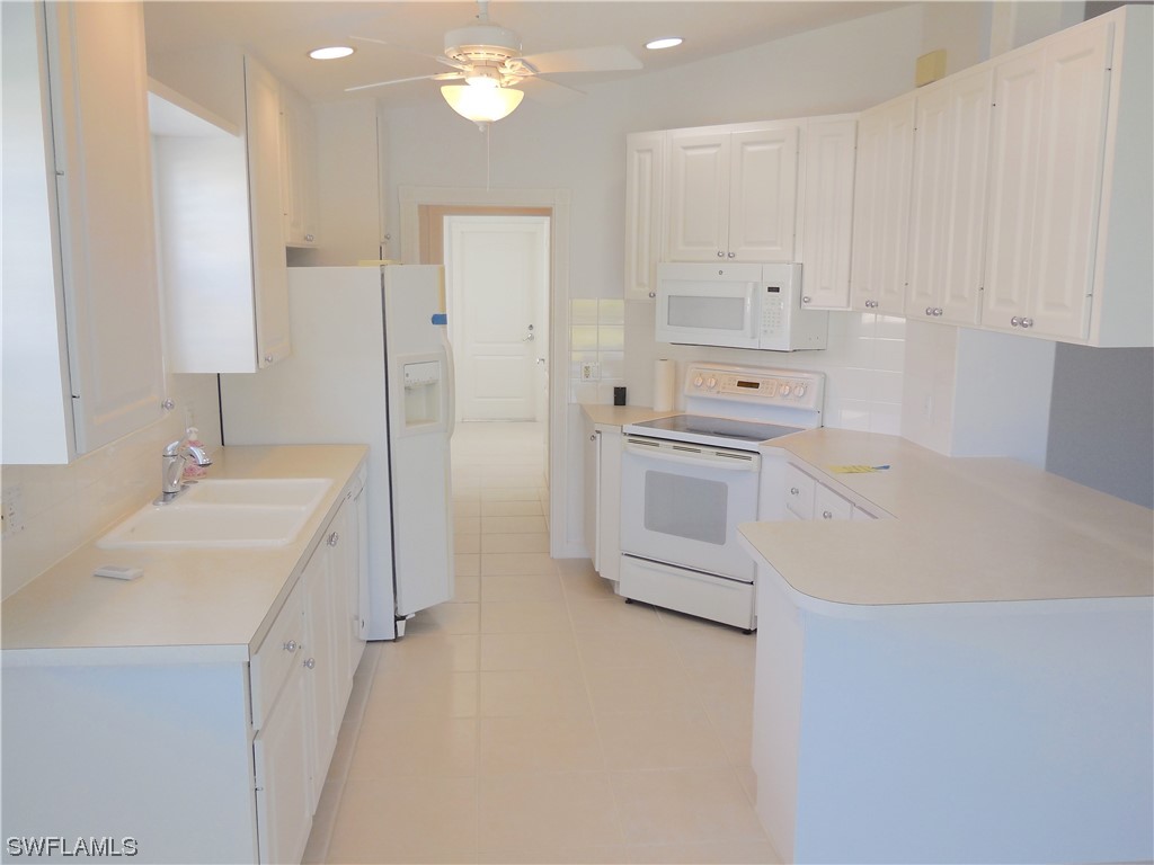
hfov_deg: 60.0
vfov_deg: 46.8
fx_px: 1000
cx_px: 577
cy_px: 432
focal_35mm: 30
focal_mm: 5.3
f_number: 3.2
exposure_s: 1/50
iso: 125
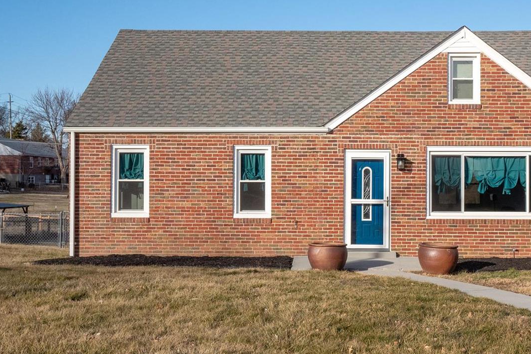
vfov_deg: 28.1
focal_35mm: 48
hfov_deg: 40.3
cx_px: 379
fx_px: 708
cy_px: 185
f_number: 8
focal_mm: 16
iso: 400
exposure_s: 1/800
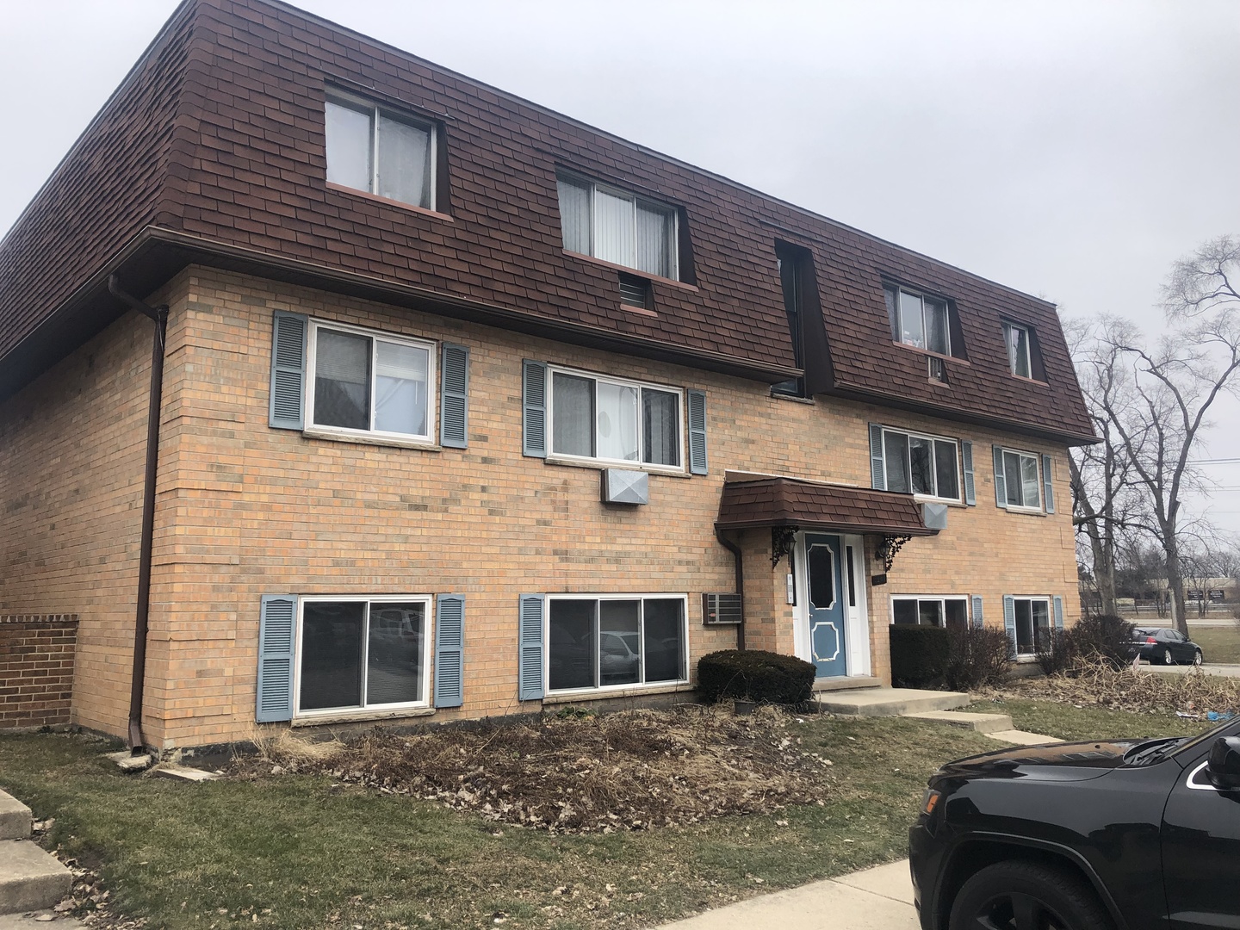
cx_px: 620
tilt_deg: +10.7
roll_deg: +0.5
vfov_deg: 49.7
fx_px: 1003
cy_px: 465
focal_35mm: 28
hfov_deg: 63.4
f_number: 1.8
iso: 20
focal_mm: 3.99
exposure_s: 1/674
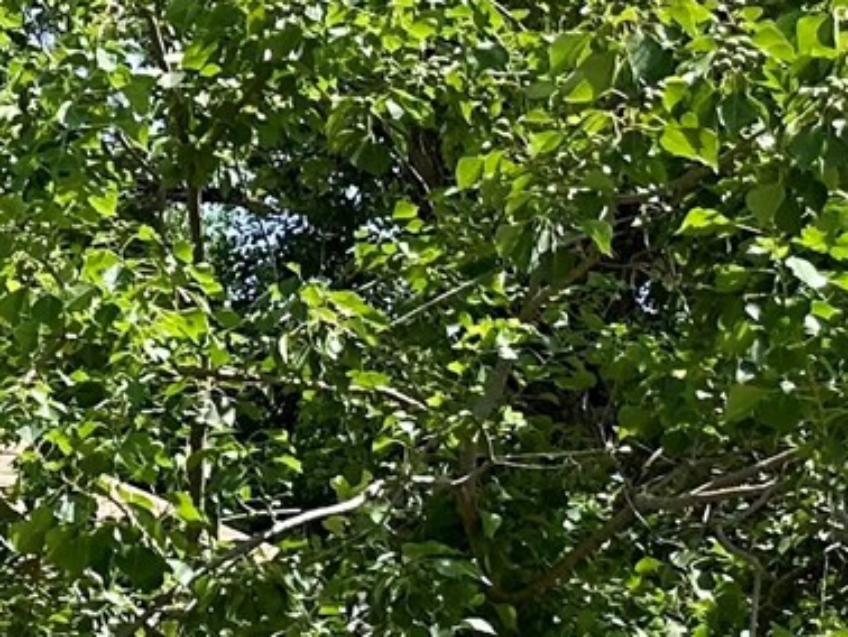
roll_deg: -1.2
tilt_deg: +5.7
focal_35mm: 130
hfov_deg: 12.6
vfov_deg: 11.2
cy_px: 765
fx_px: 3187
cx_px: -1045
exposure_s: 1/2809
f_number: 1.78
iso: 80
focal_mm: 6.86
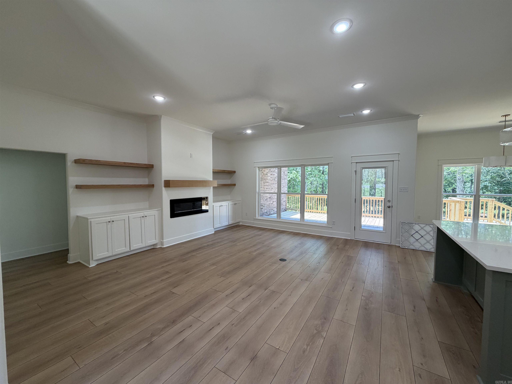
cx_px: 256
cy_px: 192
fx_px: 207
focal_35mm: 14
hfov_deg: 102.1
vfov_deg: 85.7
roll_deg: +0.4
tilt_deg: -2.7
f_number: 2.2
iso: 125
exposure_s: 1/120
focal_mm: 2.22
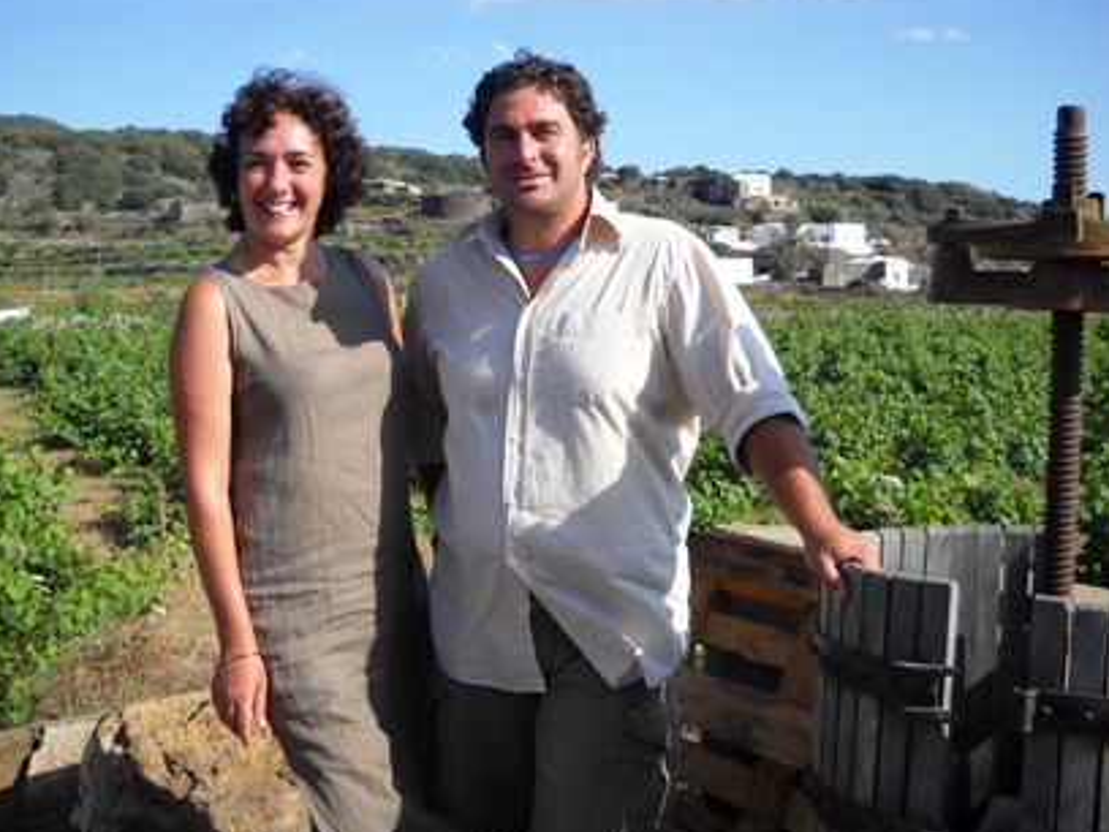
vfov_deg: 32.2
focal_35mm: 45
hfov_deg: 42.1
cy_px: 438
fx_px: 1442
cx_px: 535
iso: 64
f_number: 5.5
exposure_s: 1/284
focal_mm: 6.72
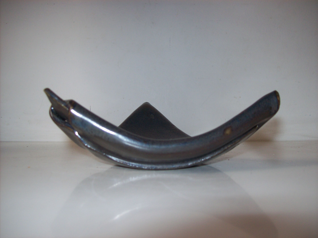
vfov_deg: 39.6
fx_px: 331
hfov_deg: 51.4
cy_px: 119
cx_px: 159
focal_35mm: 36
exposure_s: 1/64
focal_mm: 6
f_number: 2.7
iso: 80
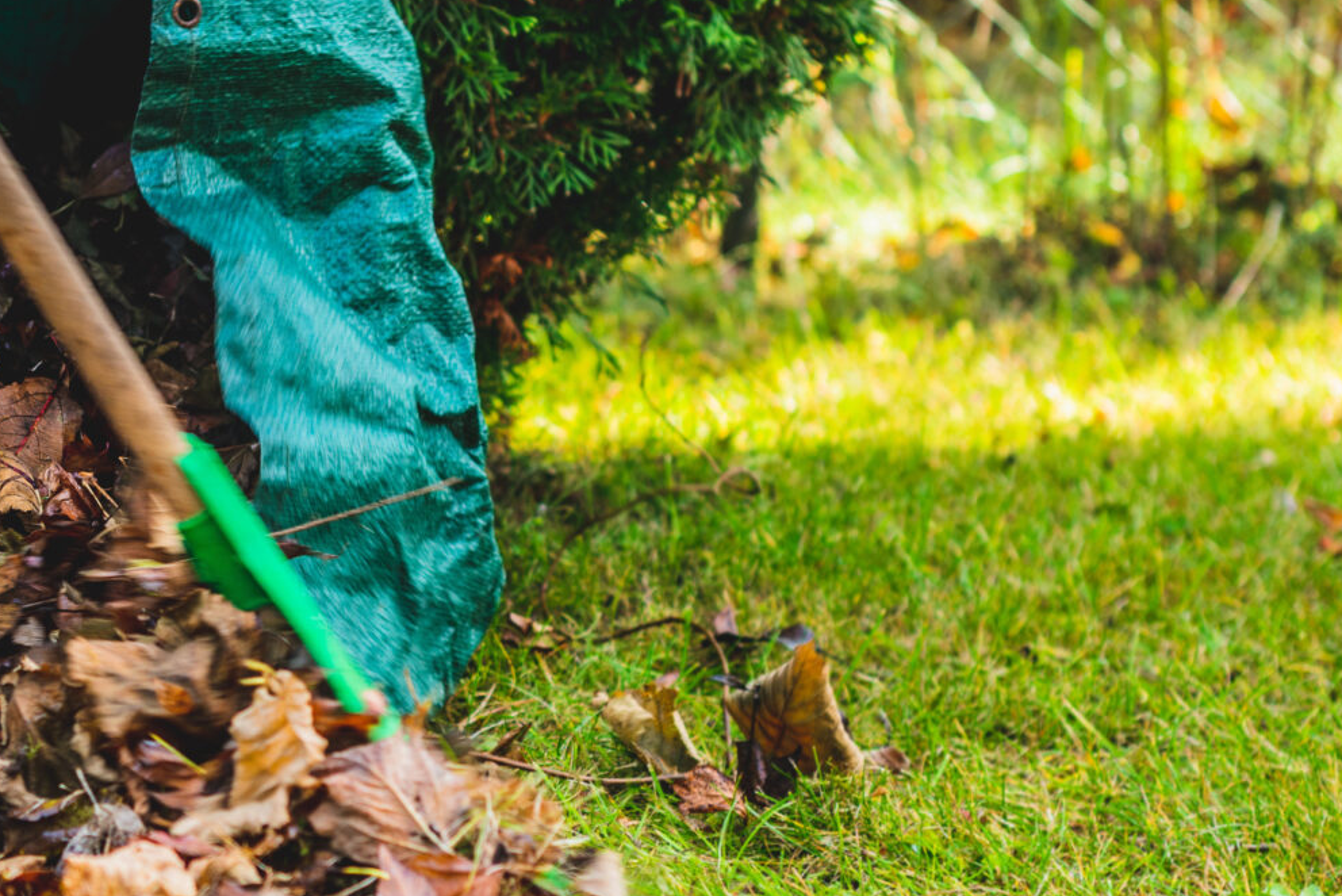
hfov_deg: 15.7
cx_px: 122
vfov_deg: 10.6
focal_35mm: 129
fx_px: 4810
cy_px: 357
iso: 160
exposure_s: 1/160
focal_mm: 50
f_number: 3.5
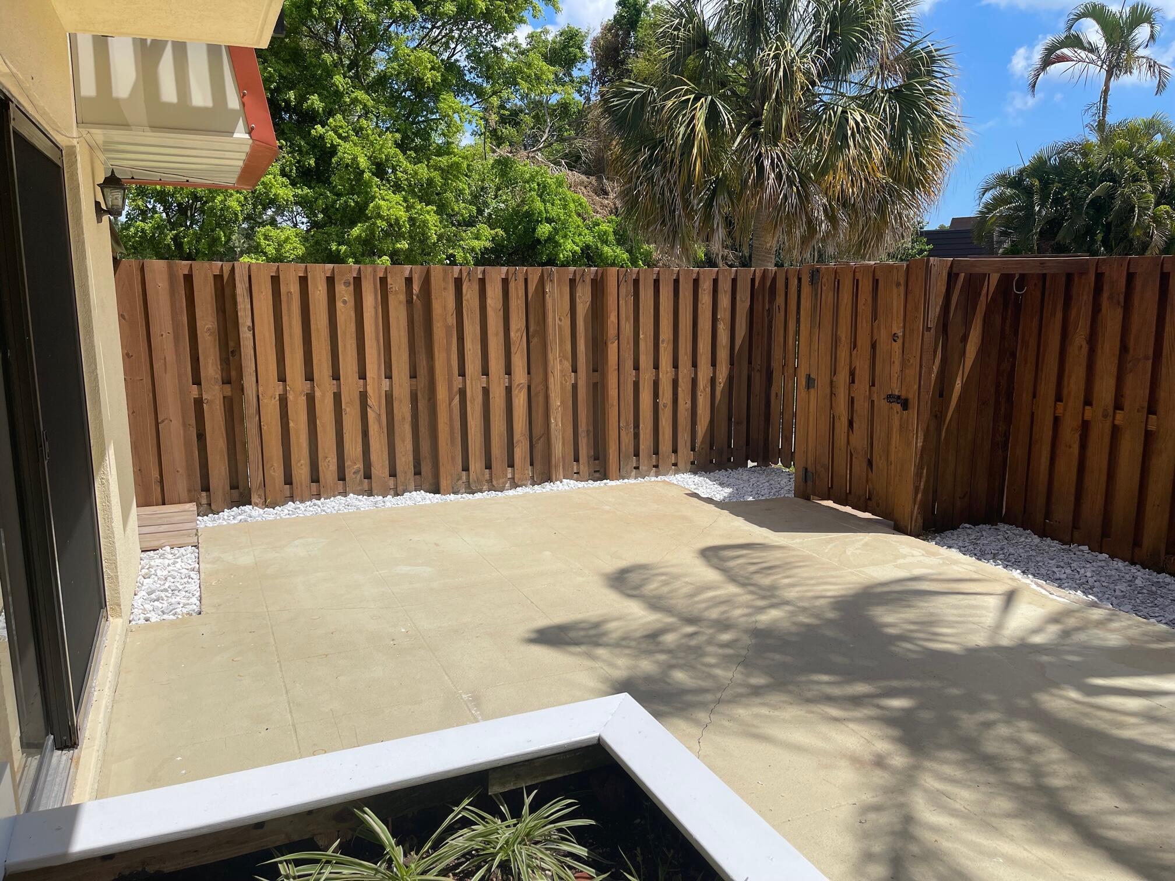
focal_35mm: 26
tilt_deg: -10.5
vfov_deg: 53.1
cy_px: 440
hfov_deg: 67.3
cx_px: 588
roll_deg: +0.0
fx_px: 883
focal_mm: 5.1
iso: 32
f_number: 1.6
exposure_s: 1/6579
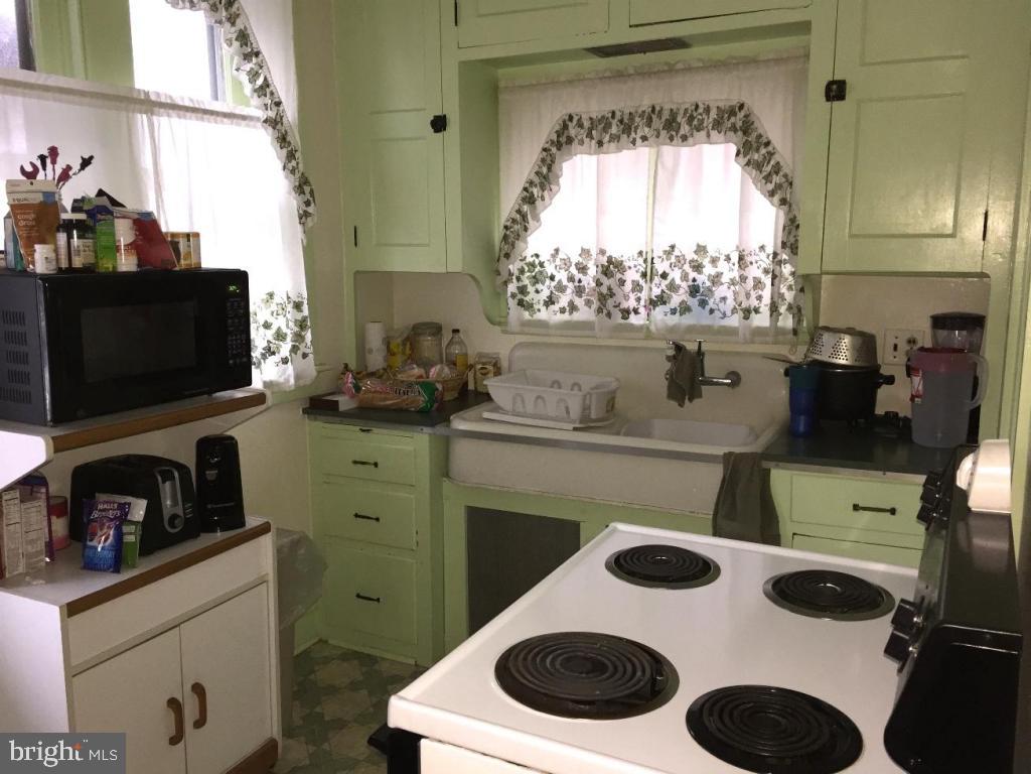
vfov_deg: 48.2
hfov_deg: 61.7
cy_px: 387
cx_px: 516
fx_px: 864
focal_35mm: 29
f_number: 2.2
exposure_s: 1/24
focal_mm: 4.15
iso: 100
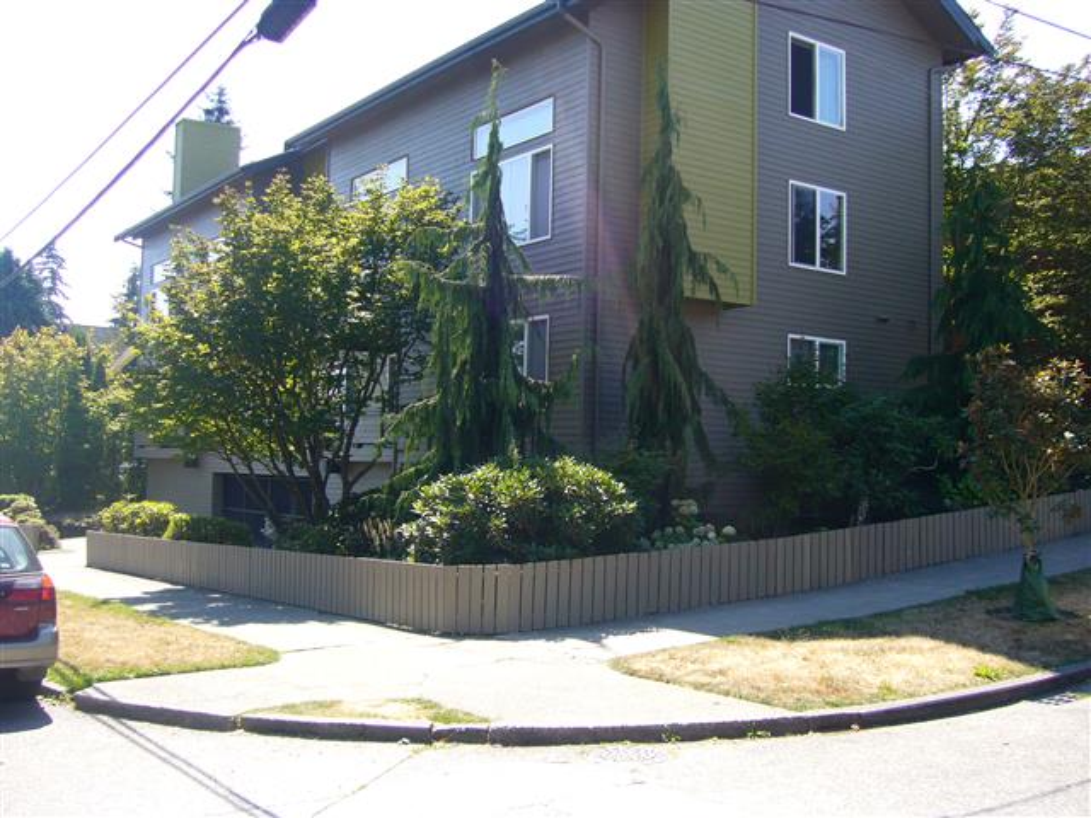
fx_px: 1103
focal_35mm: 35
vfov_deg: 40.7
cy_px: 409
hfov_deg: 52.6
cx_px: 546
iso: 100
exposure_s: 1/125
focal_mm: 5.8
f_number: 5.6
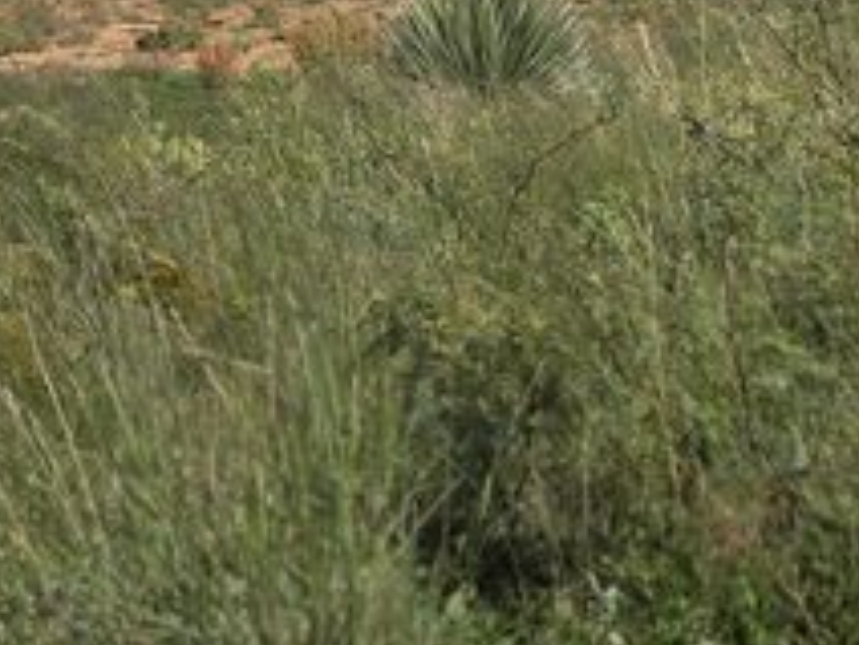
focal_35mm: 130
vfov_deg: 10.3
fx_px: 3226
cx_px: 316
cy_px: -763
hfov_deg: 15.1
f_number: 1.7
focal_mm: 6.3
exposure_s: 1/1283
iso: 12
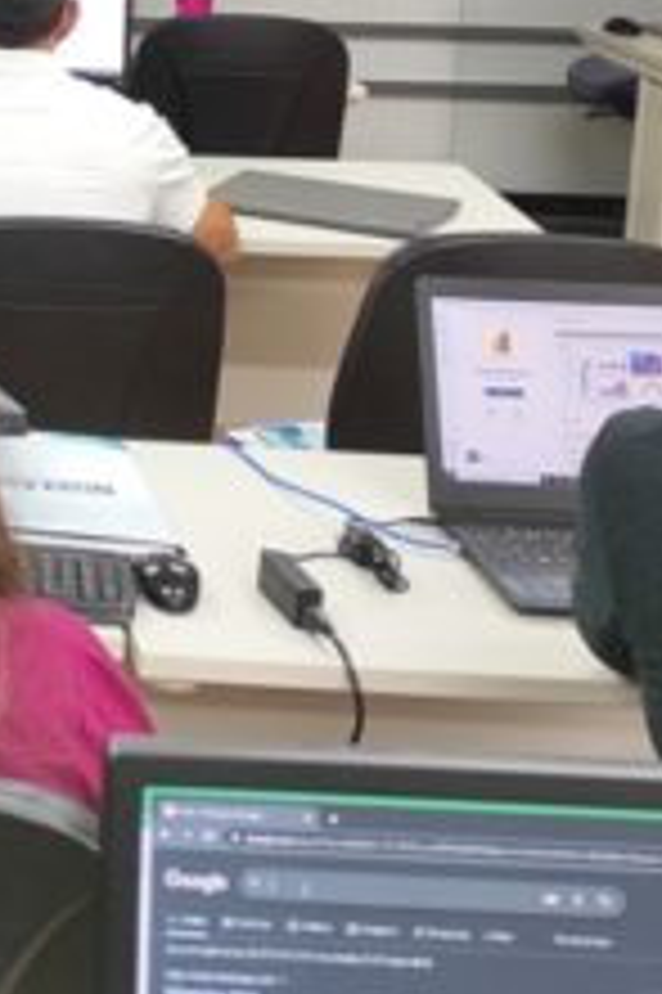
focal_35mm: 82
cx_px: -473
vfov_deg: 23.4
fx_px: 2265
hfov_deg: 14.8
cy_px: -65
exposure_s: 1/30
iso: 284
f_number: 1.89
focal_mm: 5.43
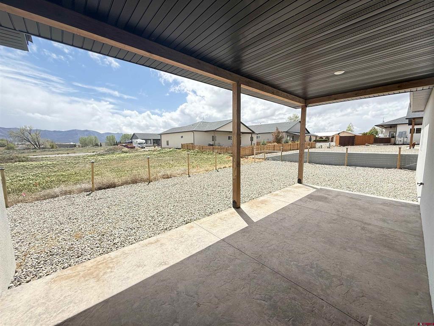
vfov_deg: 85.7
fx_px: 176
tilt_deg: -6.9
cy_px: 163
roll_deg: +0.8
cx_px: 217
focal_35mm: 14
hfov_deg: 102.1
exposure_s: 1/1050
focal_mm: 2.22
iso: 64
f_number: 2.2
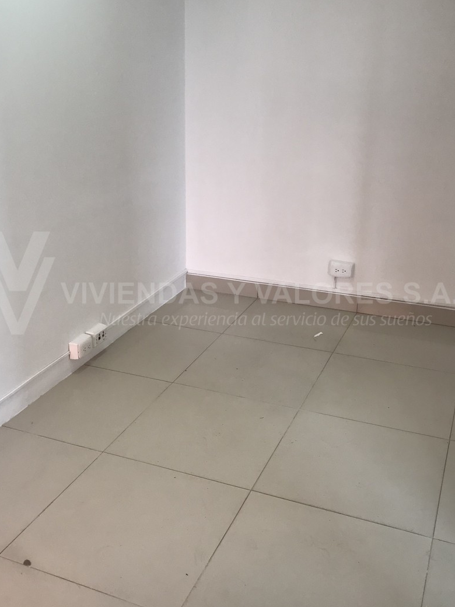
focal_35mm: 38
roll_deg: -0.6
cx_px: 199
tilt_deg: -17.0
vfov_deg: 48.9
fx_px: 666
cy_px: 266
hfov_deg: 37.7
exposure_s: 1/120
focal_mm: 3.99
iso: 40
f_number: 1.8
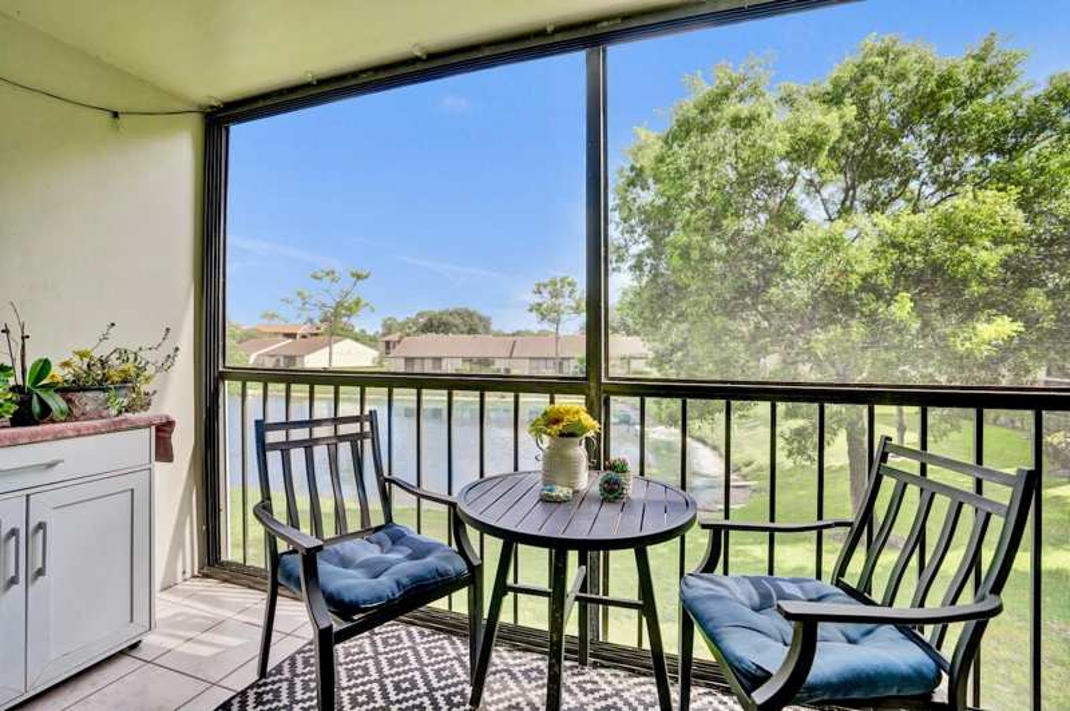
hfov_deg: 96.8
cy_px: 356
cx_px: 535
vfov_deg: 73.6
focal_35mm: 16
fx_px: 475
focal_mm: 16
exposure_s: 1/1250
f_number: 2.8
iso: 800
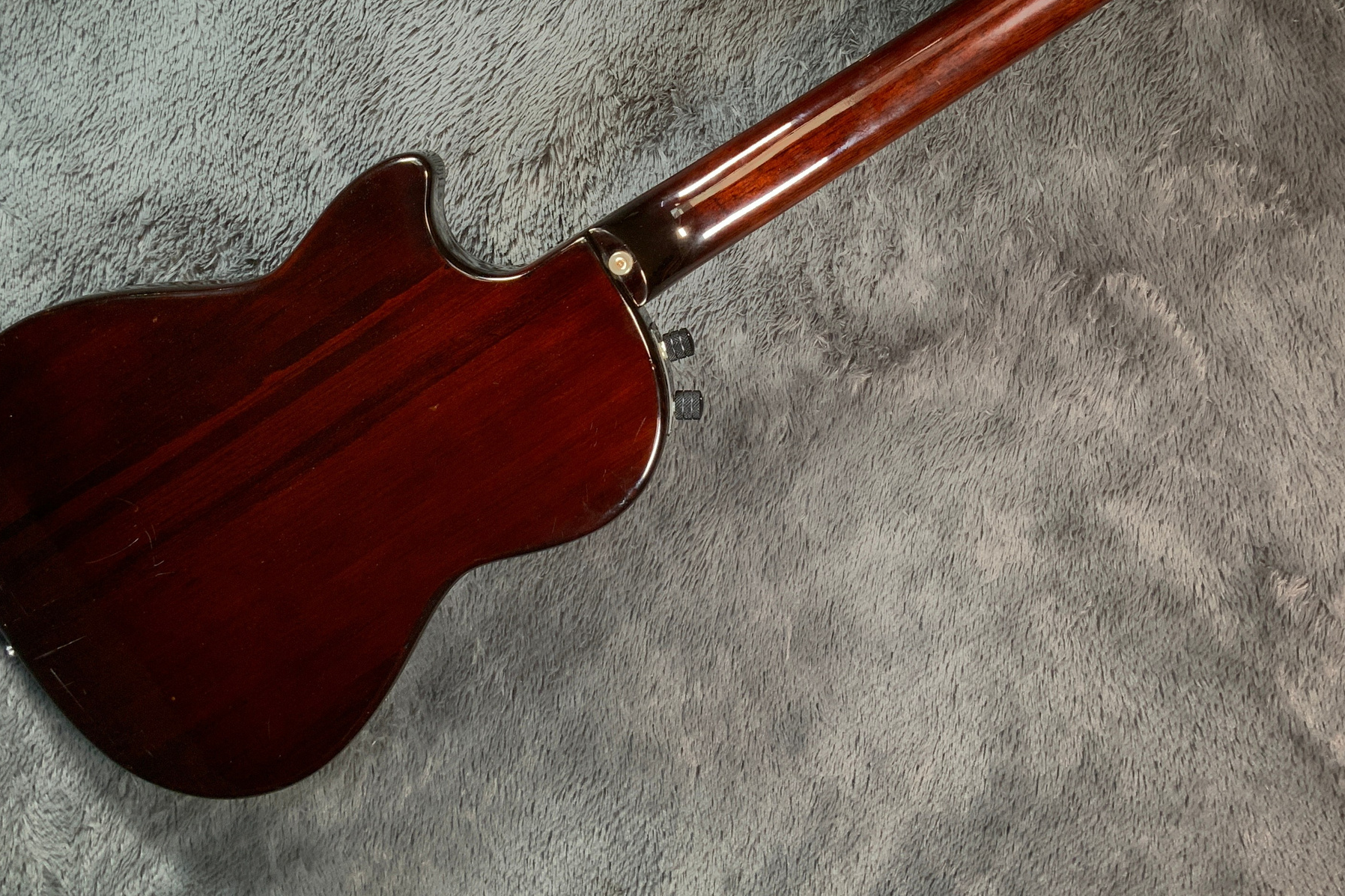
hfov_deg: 45.4
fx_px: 1606
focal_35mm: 43
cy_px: 254
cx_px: 678
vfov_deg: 30.8
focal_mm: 3
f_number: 1.8
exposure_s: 1/104
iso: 64
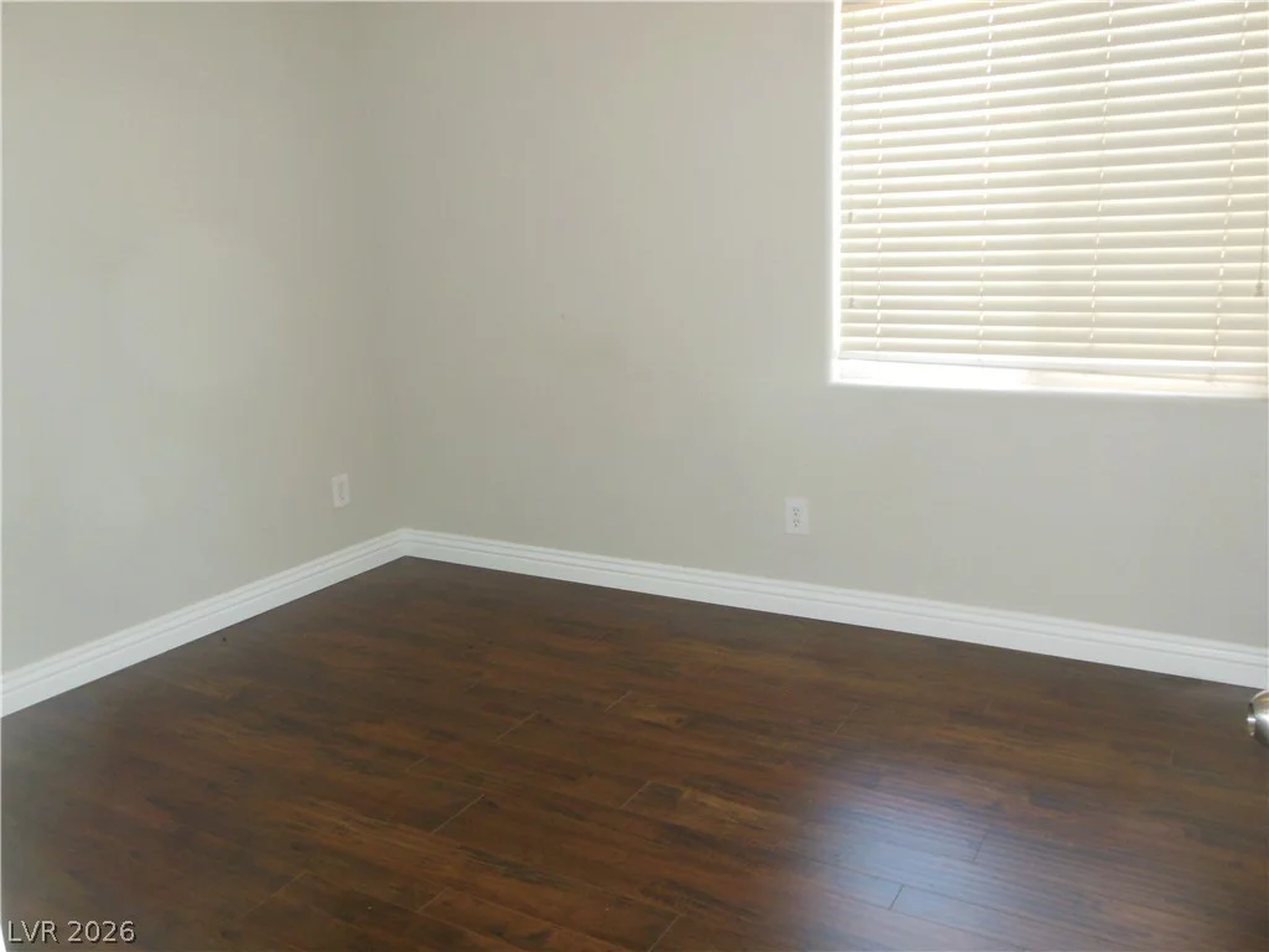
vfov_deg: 48.2
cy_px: 476
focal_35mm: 29
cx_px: 634
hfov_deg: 61.7
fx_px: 1063
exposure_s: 1/25
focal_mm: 5.2
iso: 320
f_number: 3.3
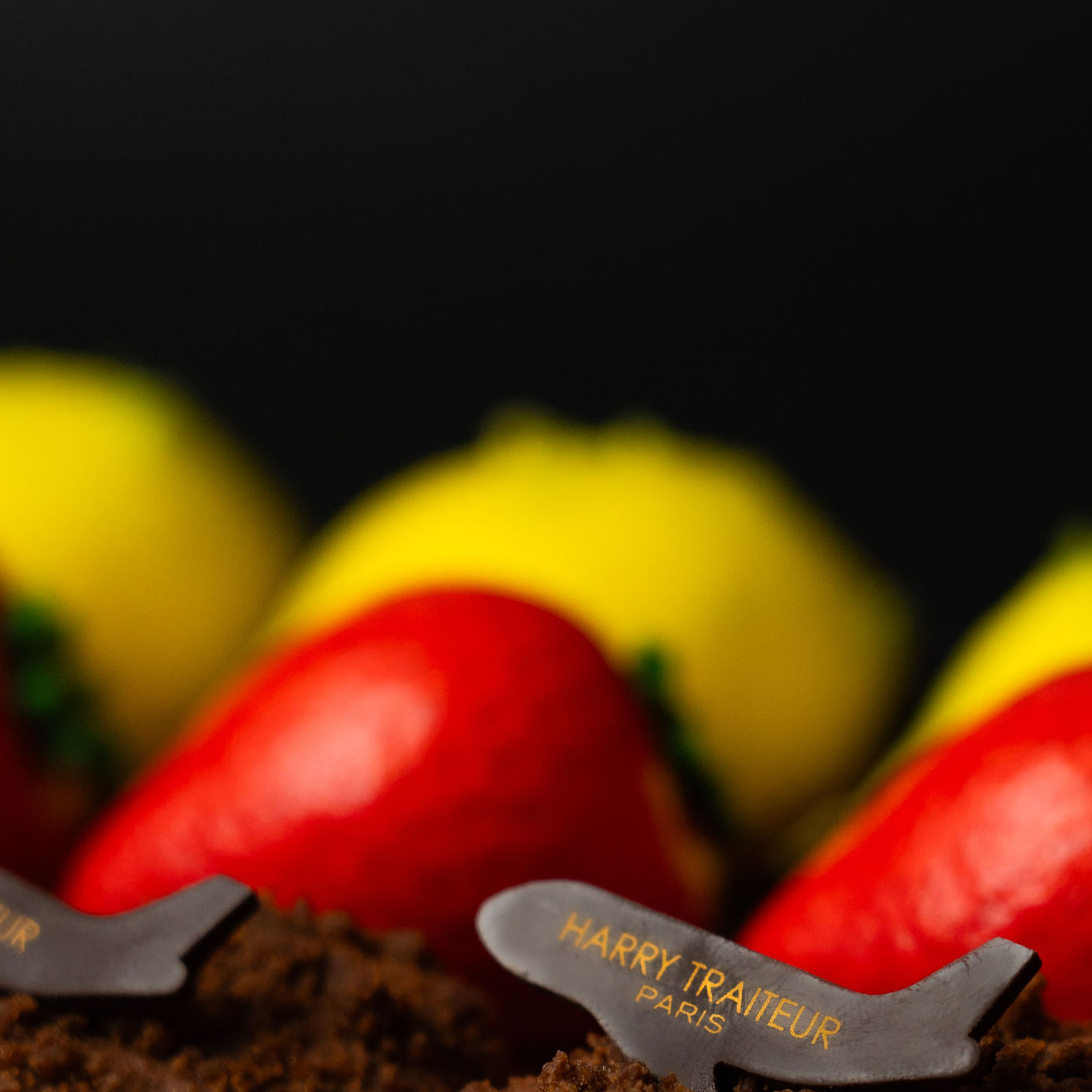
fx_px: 7209
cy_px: 960
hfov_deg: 8.7
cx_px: 731
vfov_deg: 8.6
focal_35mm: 202
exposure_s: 1/100
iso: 200
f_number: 4
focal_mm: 105
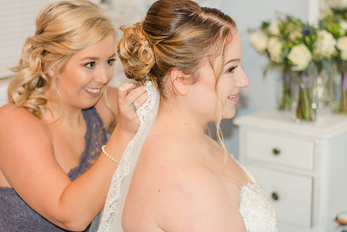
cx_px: 174
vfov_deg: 18.2
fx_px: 723
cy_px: 116
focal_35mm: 75
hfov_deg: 27.0
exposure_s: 1/160
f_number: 1.8
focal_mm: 50
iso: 640
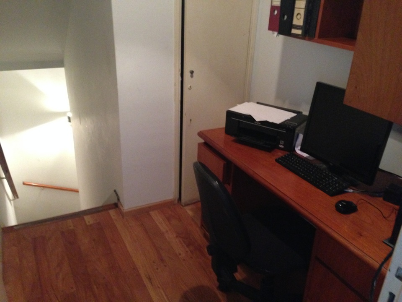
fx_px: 383
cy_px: 151
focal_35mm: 33
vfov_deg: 42.9
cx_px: 201
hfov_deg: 55.4
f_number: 2.4
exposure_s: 1/15
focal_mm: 4.12
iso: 640
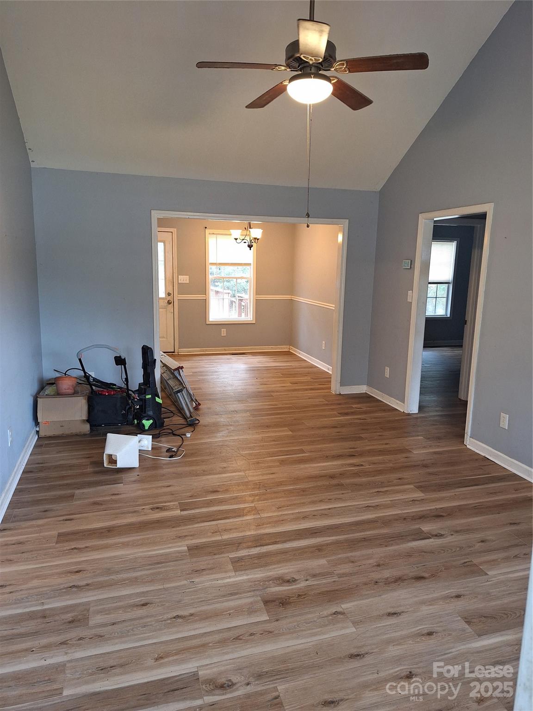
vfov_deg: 73.9
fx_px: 472
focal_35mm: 23
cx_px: 266
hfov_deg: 58.9
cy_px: 356
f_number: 1.8
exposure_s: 1/40
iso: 200
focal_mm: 5.54
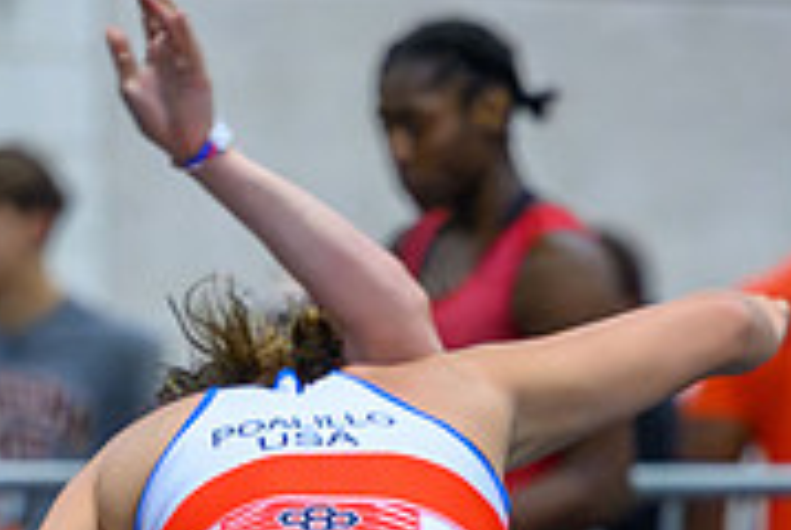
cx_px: 350
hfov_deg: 3.9
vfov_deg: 2.6
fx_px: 11686
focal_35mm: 531
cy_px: 979
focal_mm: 135
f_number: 2.8
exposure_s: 1/800
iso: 14400
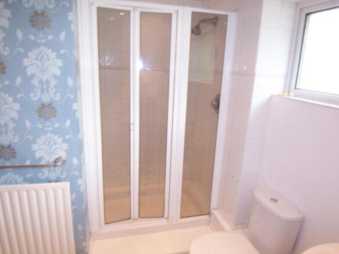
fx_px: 225
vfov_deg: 58.9
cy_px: 127
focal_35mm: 23
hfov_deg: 73.9
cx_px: 170
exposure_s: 1/30
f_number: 2.8
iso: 100
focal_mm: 3.8
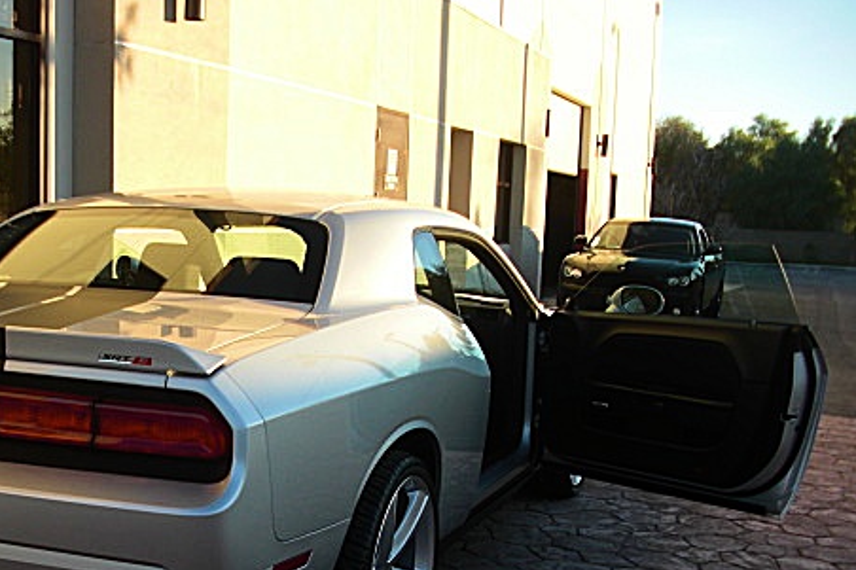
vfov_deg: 25.1
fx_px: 1260
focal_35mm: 53
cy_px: 453
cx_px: 254
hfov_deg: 36.9
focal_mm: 6.3
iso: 50
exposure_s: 1/250
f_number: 2.8
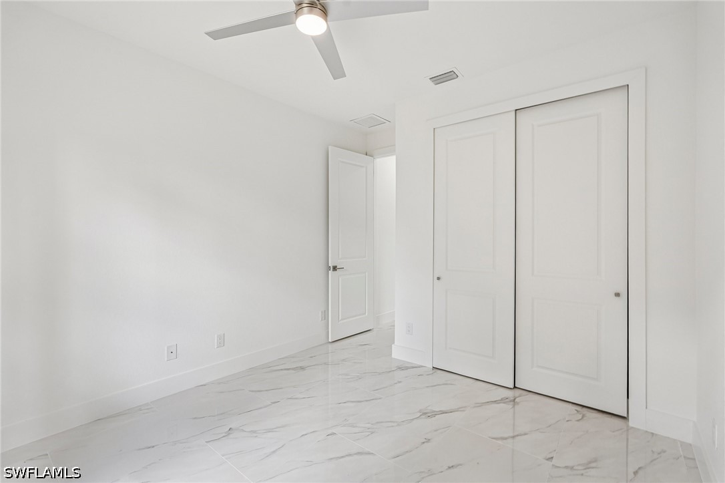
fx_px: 322
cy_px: 242
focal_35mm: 16
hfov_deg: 96.8
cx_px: 362
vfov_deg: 73.7
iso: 400
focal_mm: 16
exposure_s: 1/40
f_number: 8
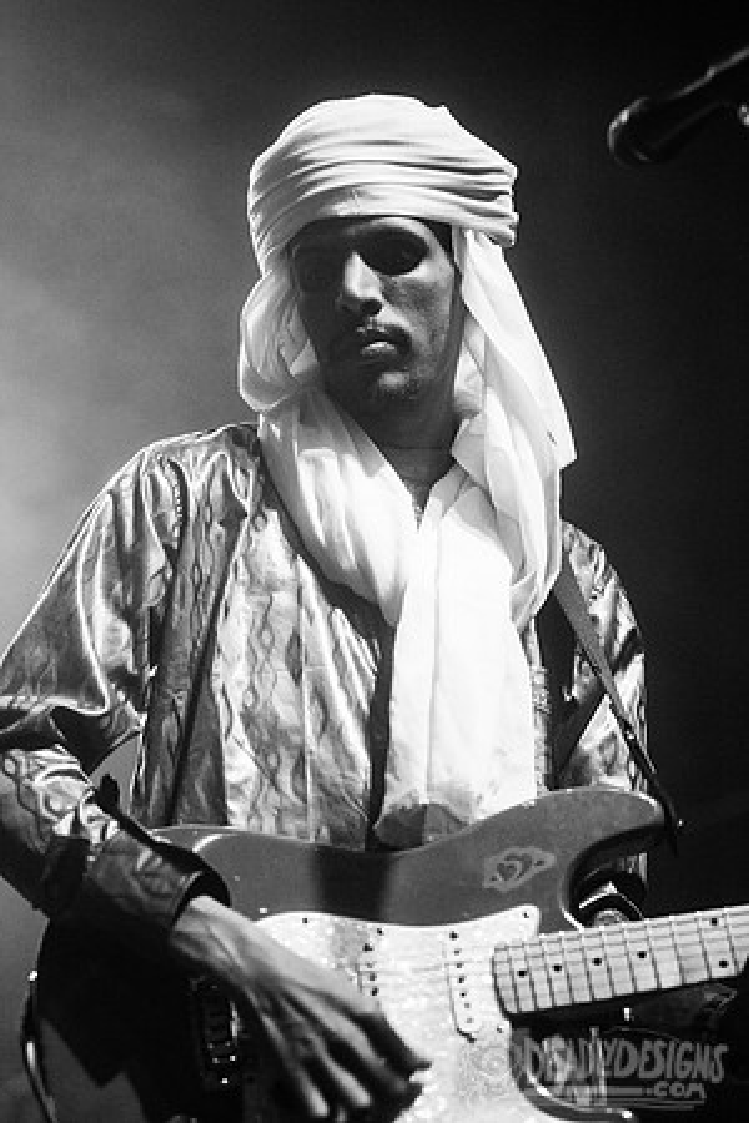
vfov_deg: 25.4
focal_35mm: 80
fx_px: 2496
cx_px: 374
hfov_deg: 17.1
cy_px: 562
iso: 2500
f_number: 3.2
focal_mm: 80
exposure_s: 1/200
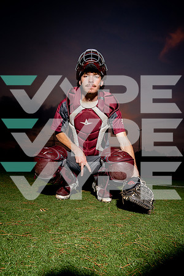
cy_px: 138
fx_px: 199
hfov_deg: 49.6
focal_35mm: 26
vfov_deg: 69.4
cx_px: 92
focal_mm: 26
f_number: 8
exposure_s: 1/250
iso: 250
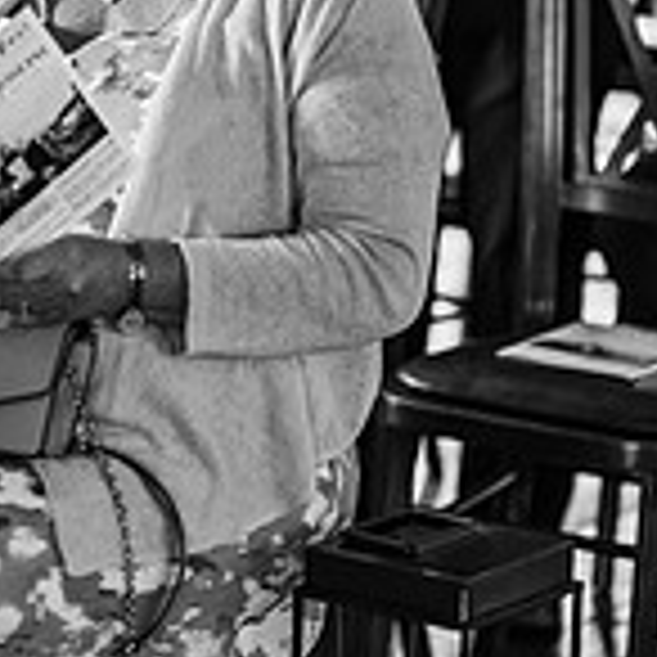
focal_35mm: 222
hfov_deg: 7.9
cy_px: 90
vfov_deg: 7.9
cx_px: 16
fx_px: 4767
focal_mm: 85
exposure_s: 1/200
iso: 320
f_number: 1.8
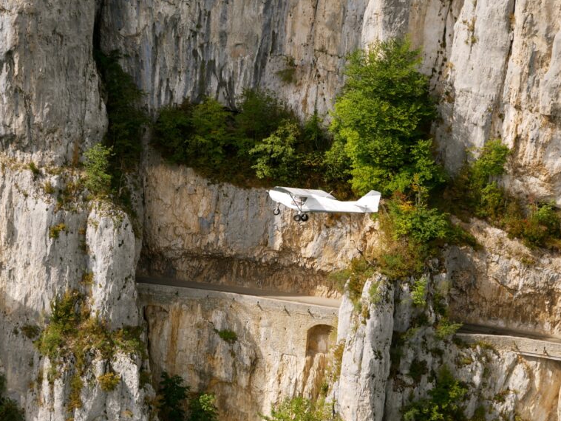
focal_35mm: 81
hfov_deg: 24.1
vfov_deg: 18.2
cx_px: 220
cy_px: 199
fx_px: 1313
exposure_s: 1/500
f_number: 5
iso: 200
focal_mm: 30
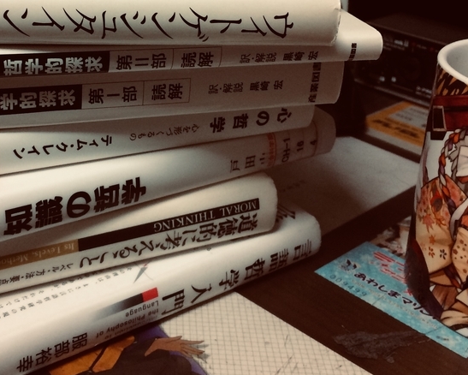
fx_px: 734
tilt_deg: -19.8
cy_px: 65
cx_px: 139
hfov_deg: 34.9
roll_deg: -0.8
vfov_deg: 27.9
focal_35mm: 53
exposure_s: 1/33
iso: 64
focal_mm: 4.15
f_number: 2.2
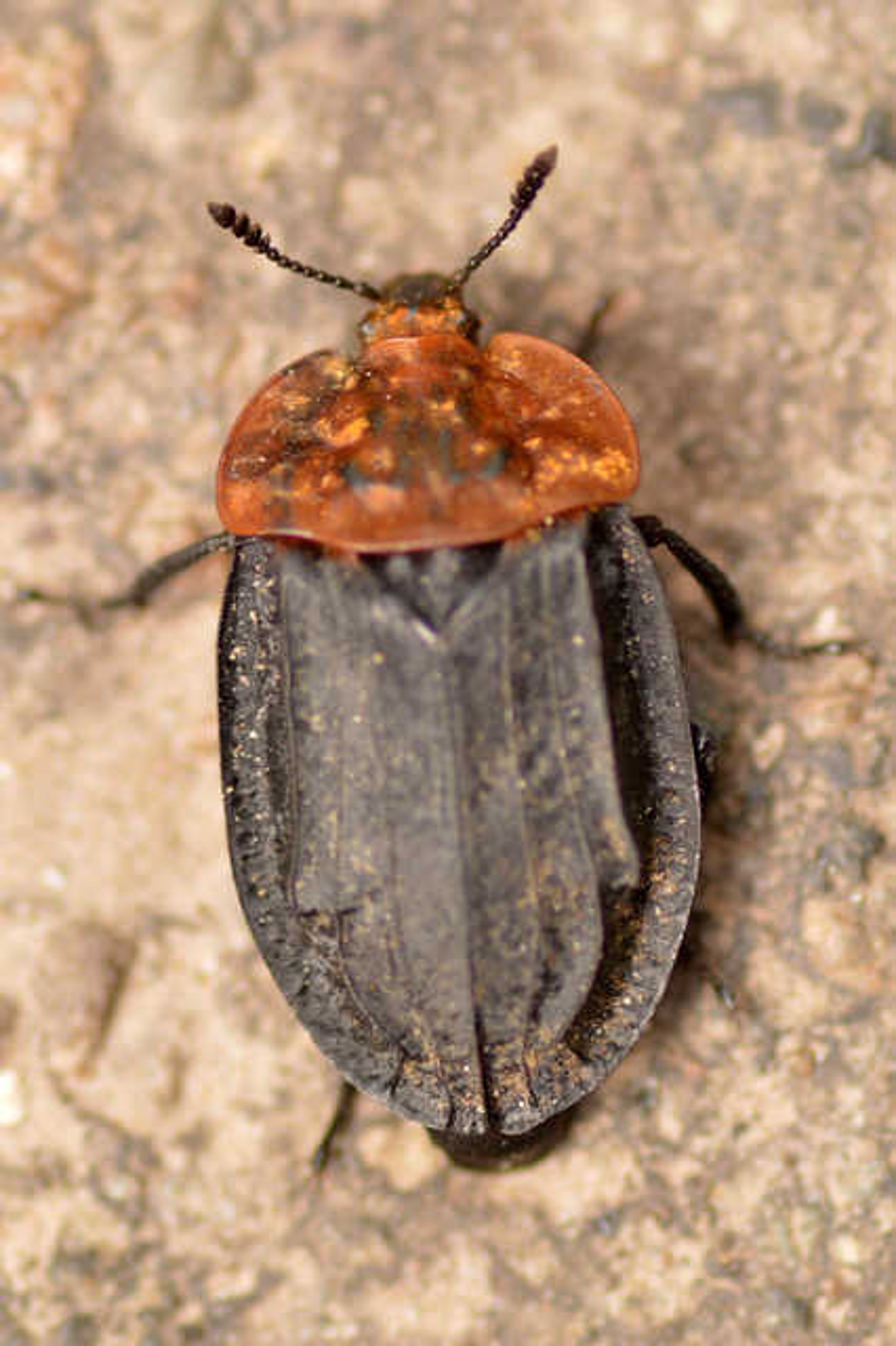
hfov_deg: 9.1
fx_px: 5606
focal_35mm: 150
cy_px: 673
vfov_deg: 13.7
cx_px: 448
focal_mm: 100
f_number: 7.1
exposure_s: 1/400
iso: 400
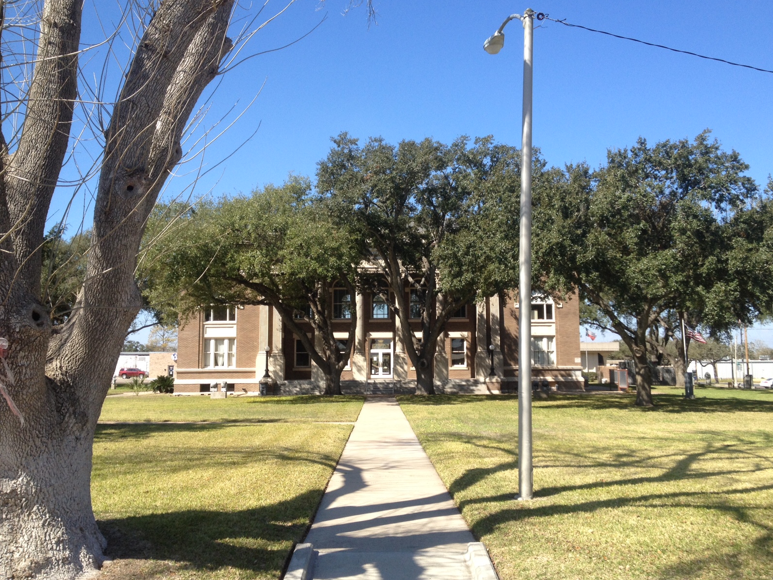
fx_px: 804
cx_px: 396
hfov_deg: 51.4
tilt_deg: +3.7
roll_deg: -0.4
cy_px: 283
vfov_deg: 39.6
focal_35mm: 36
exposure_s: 1/968
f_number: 2.4
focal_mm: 4.28
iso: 50
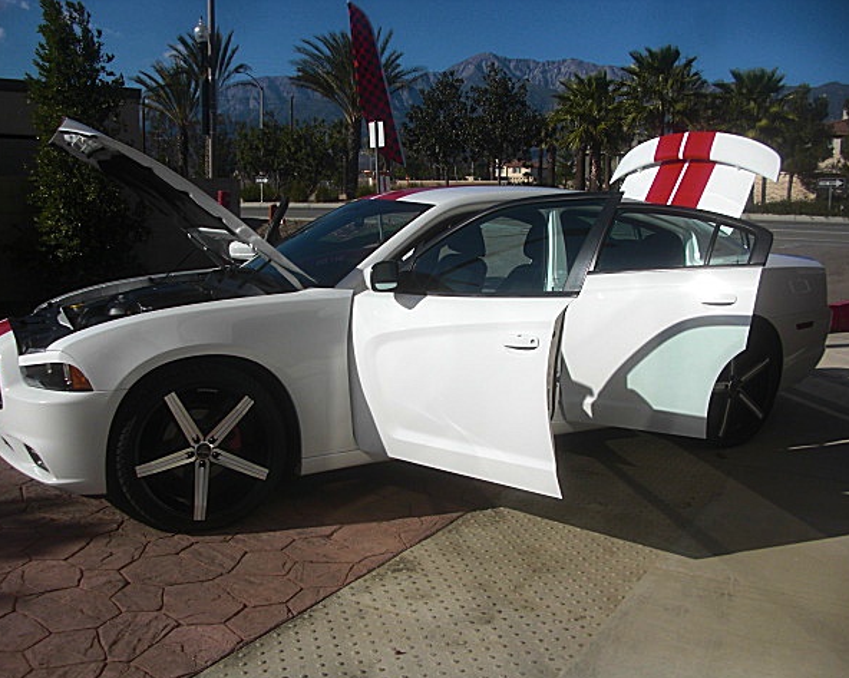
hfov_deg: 47.9
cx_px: 406
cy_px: 343
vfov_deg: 39.1
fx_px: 954
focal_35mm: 38
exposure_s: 1/250
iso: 50
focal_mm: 6.3
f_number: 7.9
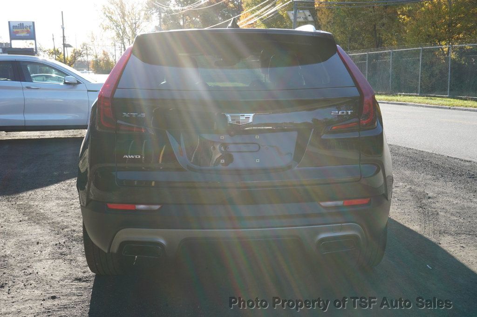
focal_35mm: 39
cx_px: 238
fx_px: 516
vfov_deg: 34.2
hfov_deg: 49.6
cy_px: 158
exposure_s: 1/250
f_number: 9
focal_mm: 26
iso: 500
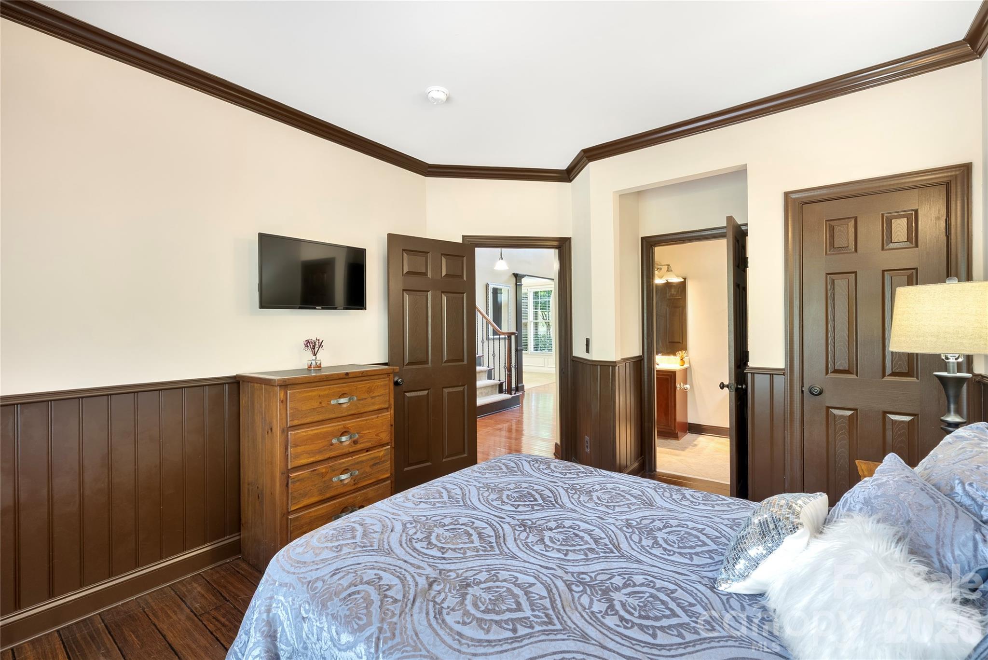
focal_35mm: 15
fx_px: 412
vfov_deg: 77.4
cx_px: 494
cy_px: 330
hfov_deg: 100.4
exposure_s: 1.3
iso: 100
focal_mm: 15
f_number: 11
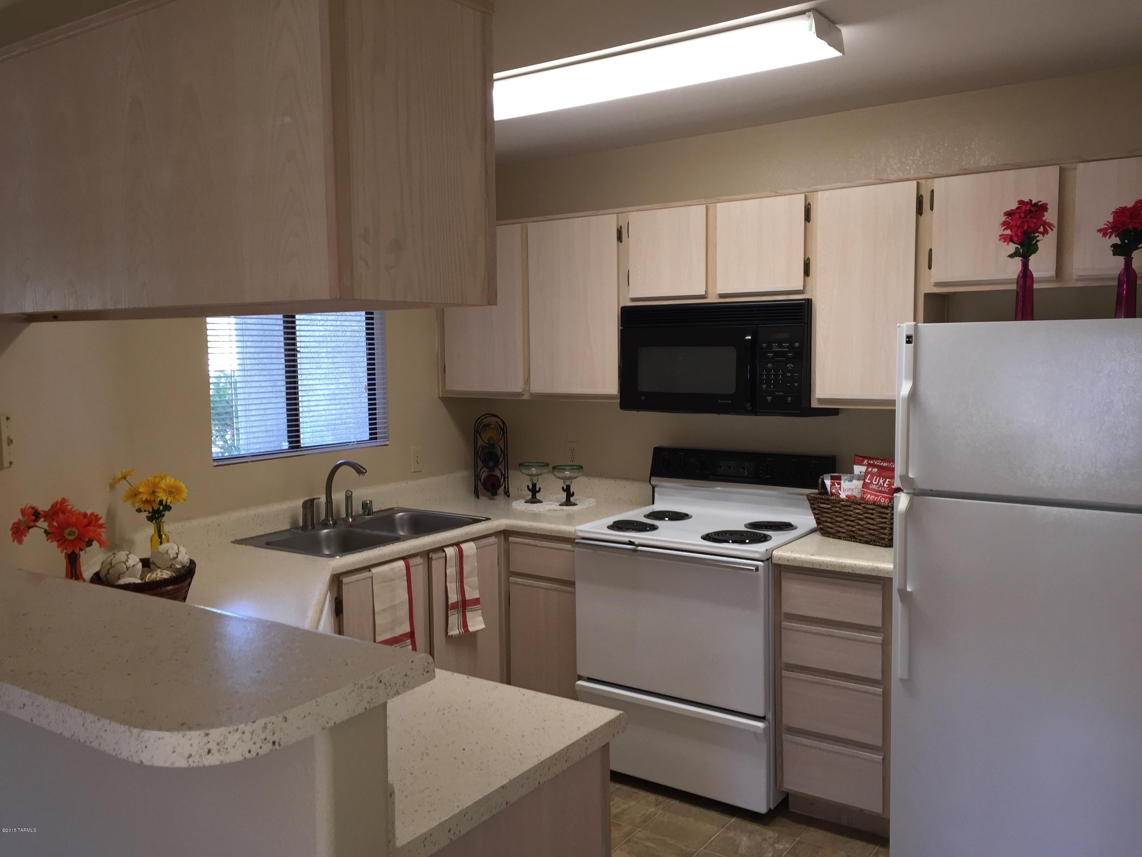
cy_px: 428
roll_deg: +0.1
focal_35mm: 29
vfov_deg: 48.2
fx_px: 957
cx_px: 571
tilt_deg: -5.6
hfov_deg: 61.7
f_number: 2.2
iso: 64
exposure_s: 1/30
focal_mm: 4.15
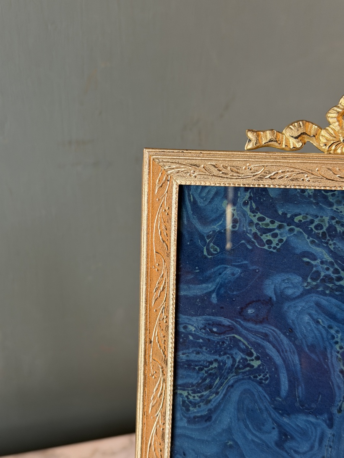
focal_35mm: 48
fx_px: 636
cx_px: 172
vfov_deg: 39.7
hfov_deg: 30.3
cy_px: 229
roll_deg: -1.0
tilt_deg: -25.0
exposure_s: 1/60
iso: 160
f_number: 1.78
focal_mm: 6.76
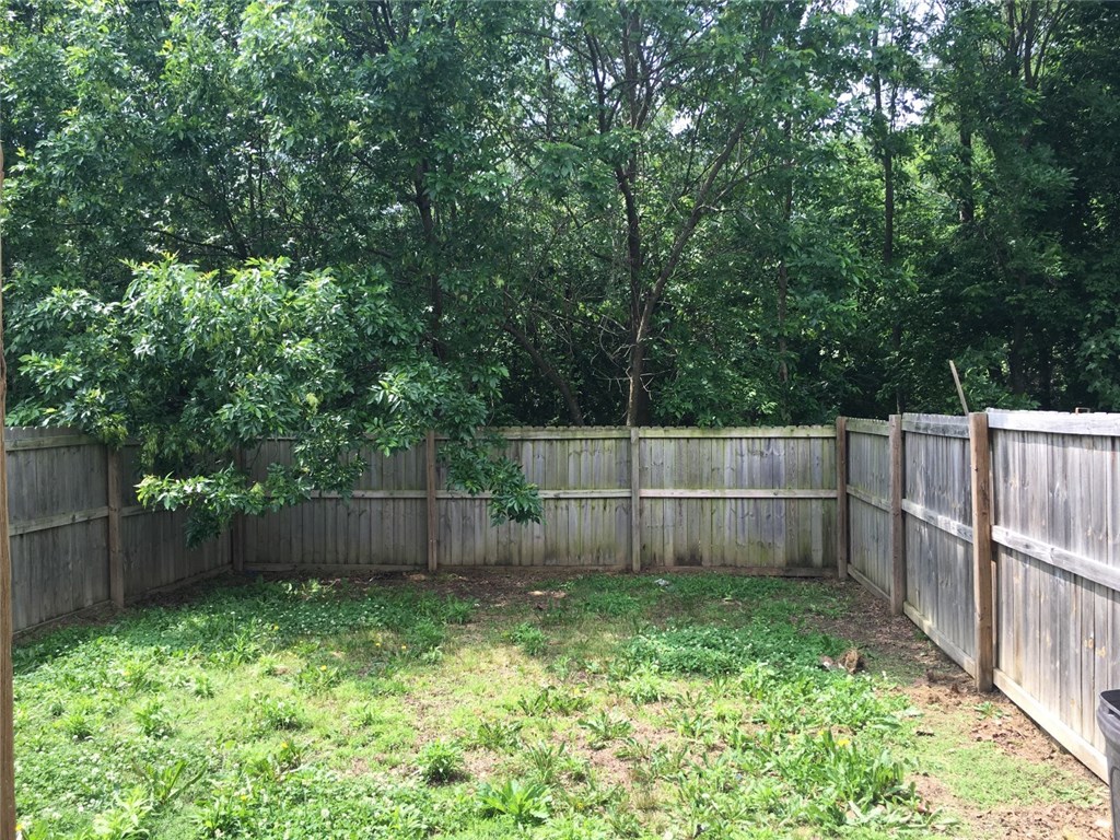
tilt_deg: +0.1
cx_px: 560
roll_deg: +0.1
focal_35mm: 29
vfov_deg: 48.2
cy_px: 420
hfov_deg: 61.7
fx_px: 938
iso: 25
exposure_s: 1/427
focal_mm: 4.15
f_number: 2.2
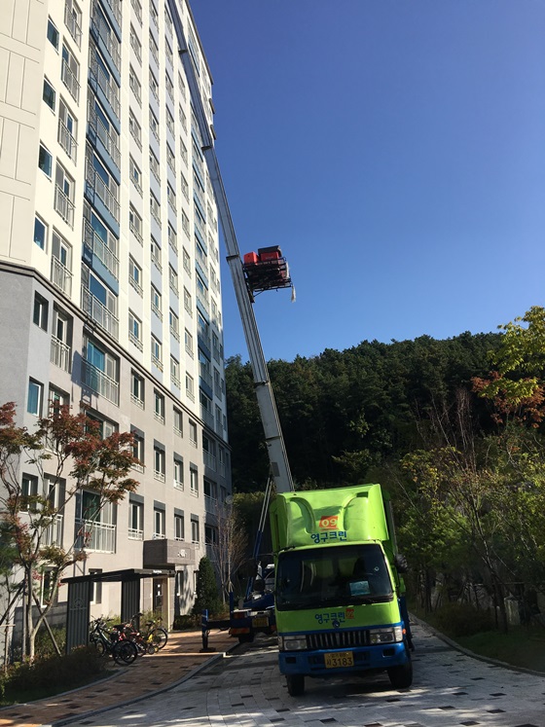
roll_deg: +4.2
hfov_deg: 48.2
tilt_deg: +19.5
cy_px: 364
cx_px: 272
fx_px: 609
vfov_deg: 61.7
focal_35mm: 29
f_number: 2.2
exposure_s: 1/2137
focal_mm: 4.15
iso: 25
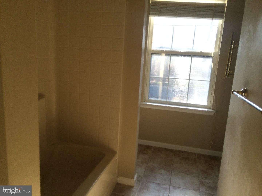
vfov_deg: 46.8
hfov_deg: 60.0
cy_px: 98
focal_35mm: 30
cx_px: 131
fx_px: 227
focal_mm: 4.12
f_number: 2.2
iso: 32
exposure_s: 1/234
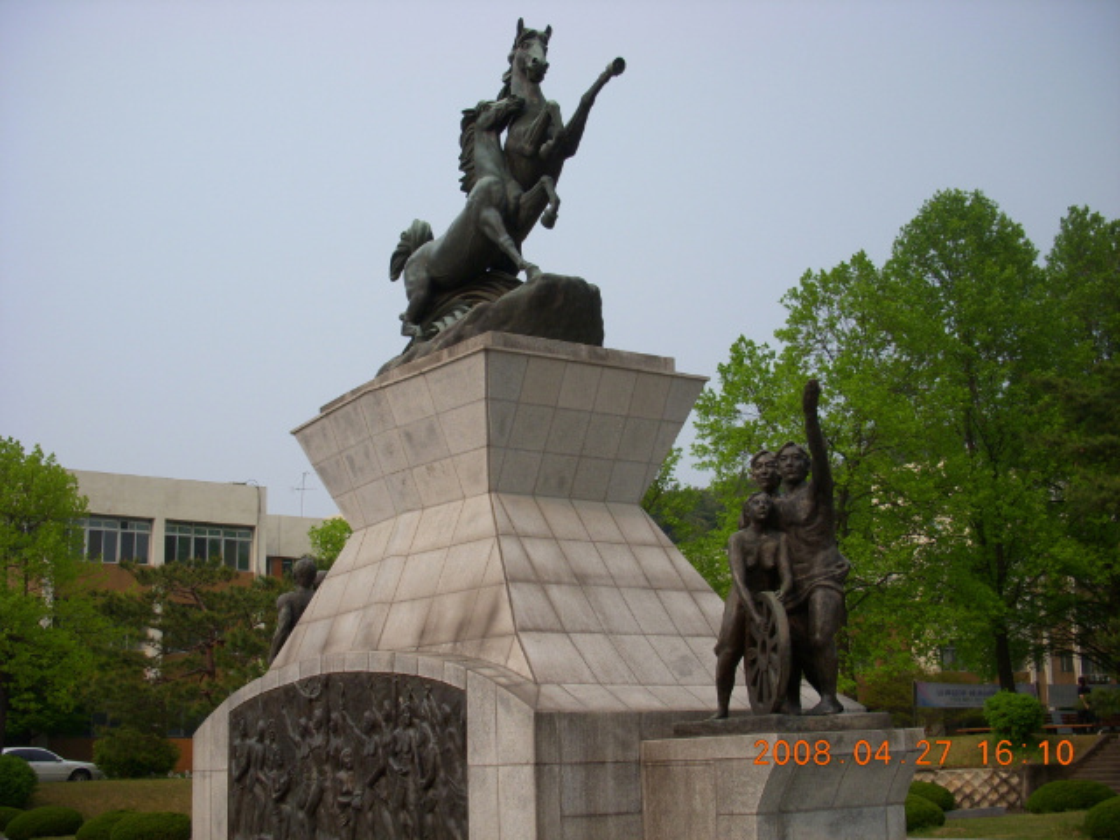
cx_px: 560
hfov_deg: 40.4
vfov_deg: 30.9
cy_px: 420
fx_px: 1521
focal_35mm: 47
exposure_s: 1/800
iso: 100
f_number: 3.4
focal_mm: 7.9
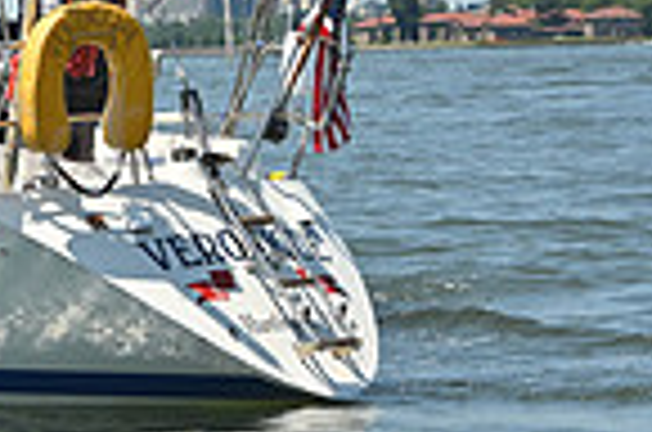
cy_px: 11
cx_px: -598
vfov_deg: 4.9
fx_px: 5078
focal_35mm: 281
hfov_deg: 7.1
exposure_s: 1/1000
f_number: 9
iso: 320
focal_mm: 70
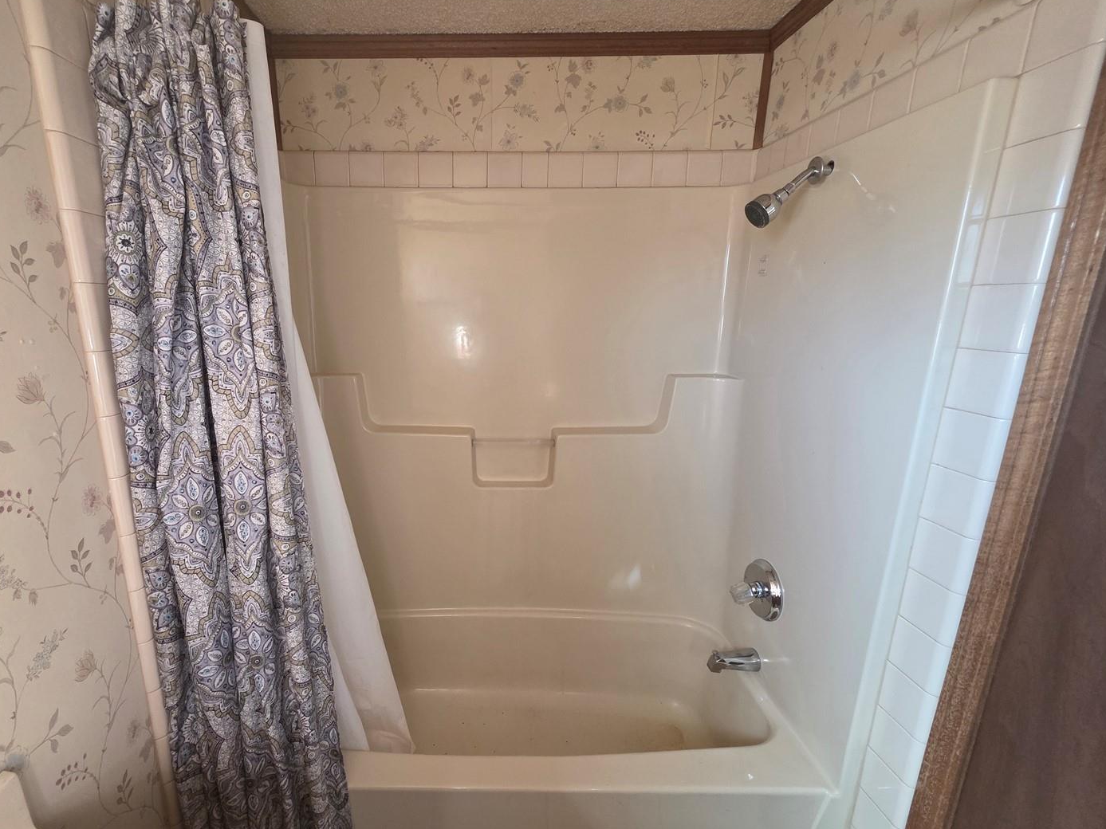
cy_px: 430
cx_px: 477
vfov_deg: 81.7
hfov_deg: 97.6
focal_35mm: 15
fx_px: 479
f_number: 1.9
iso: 320
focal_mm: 2.2
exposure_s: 1/60
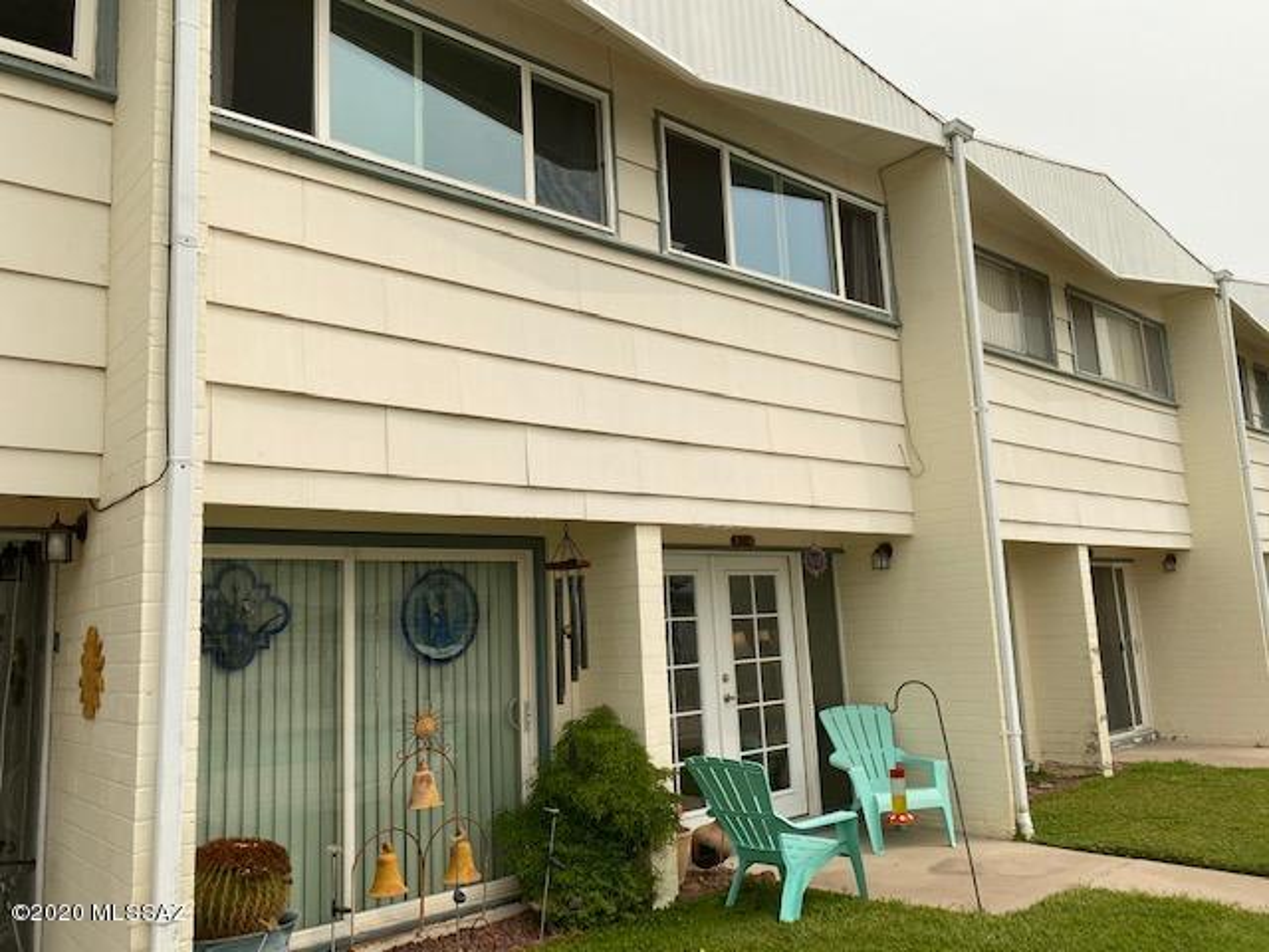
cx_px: 634
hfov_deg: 67.3
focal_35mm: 26
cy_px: 476
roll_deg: +2.9
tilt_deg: +9.1
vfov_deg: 53.1
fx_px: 953
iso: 32
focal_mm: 4.25
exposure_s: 1/3846
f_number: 1.8
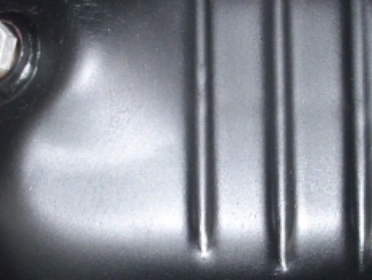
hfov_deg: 16.4
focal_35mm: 120
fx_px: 1292
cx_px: 227
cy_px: 175
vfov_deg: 12.4
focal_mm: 6.2
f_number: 2.8
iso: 64
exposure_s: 1/60
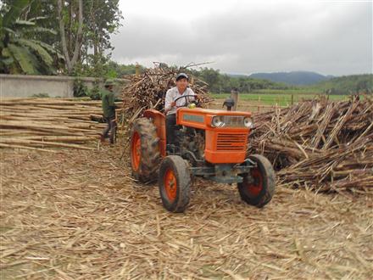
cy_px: 140
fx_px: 366
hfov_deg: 54.0
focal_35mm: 34
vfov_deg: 41.8
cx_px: 186
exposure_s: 1/50
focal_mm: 6.1
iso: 80
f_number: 4
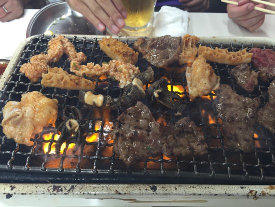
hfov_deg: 61.6
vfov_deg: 48.3
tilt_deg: -50.3
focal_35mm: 29
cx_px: 138
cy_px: 104
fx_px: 230
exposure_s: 1/30
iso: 50
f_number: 2.2
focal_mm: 4.15
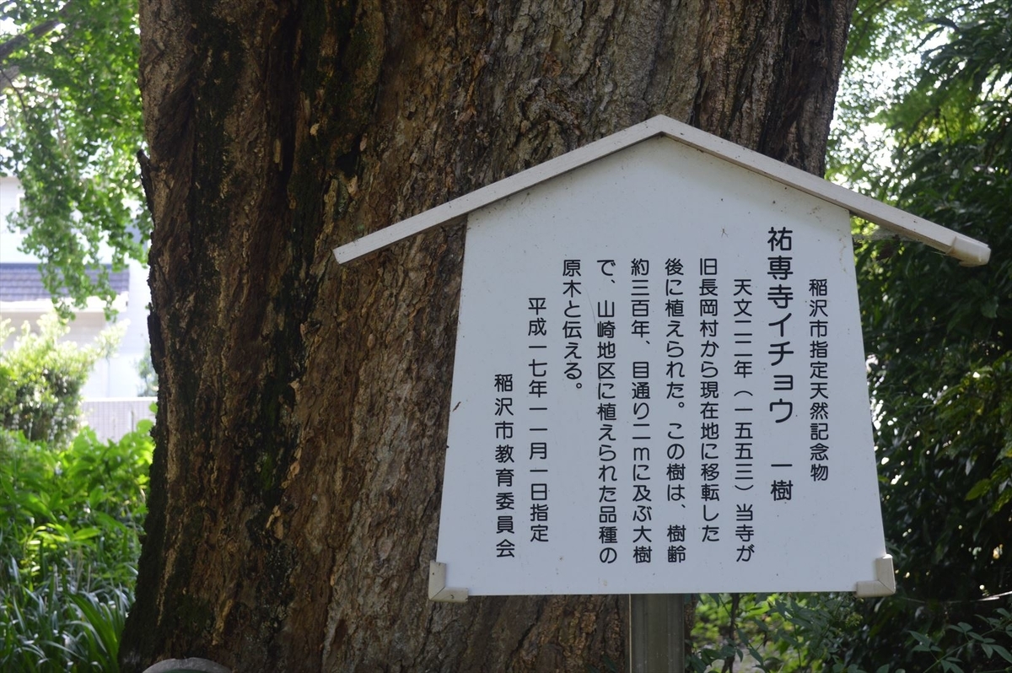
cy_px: 336
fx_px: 1348
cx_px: 506
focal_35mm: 48
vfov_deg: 28.0
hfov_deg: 41.1
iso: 400
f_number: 4.8
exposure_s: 1/80
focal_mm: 32
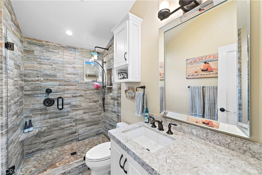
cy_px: 88
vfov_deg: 81.2
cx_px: 131
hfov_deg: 104.2
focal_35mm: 14
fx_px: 102
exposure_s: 1/4
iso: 125
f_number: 7.1
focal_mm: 14
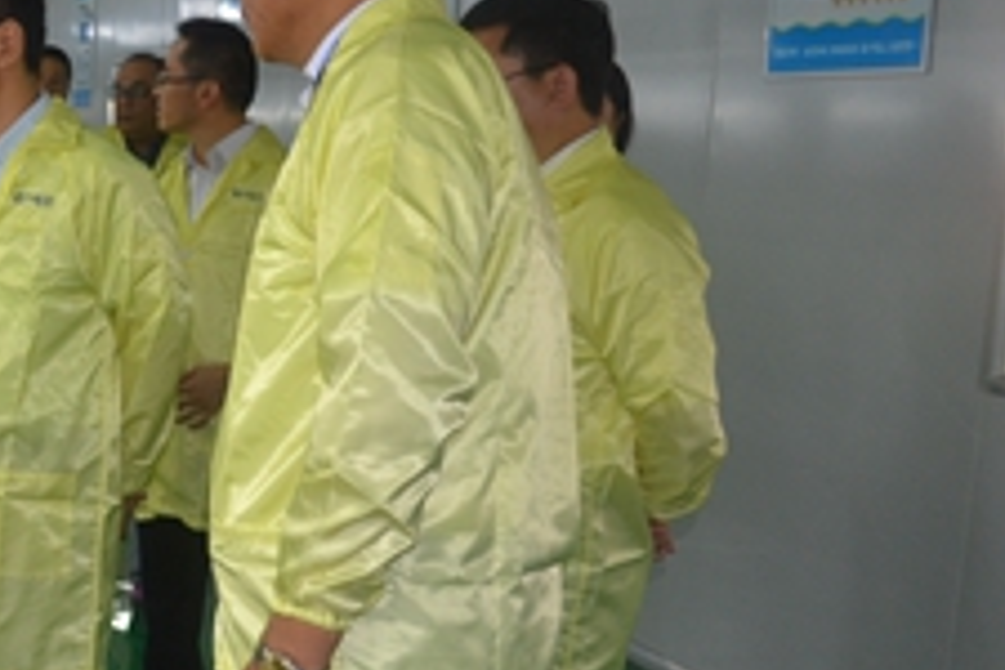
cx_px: -98
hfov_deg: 30.0
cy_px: 404
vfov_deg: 22.6
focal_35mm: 60
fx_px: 1675
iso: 450
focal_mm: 18
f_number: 3.5
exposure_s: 1/60
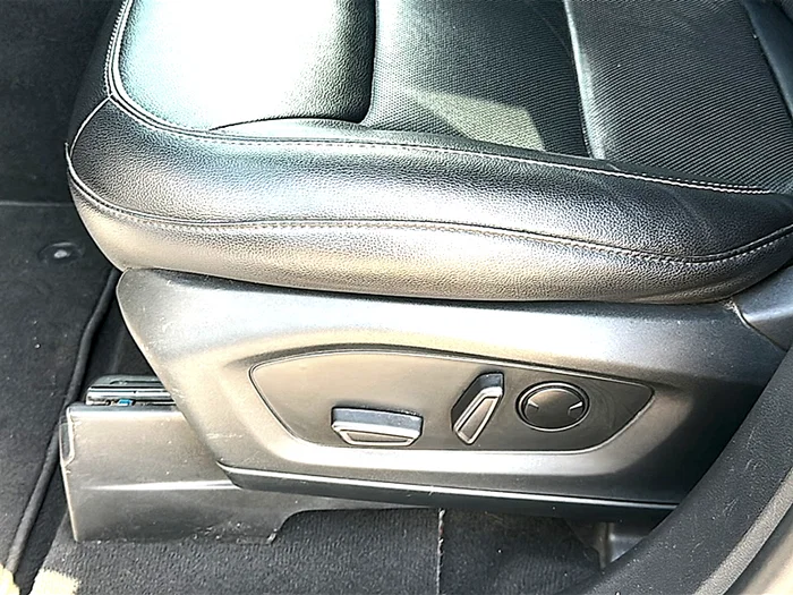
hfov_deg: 45.8
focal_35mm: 41
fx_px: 939
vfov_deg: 35.1
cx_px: 396
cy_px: 298
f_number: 1.78
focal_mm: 6.86
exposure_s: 1/95
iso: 80
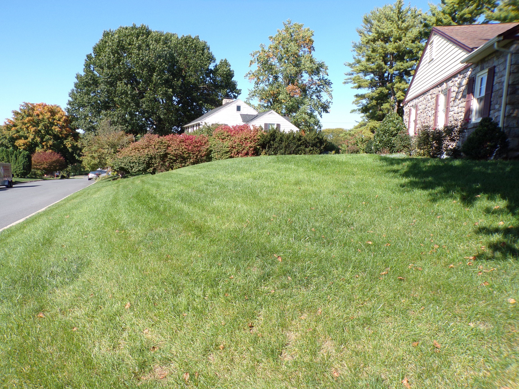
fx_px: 360
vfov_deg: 56.8
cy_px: 194
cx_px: 260
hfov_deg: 71.6
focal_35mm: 24
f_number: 5.8
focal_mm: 4.3
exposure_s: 1/170
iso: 80
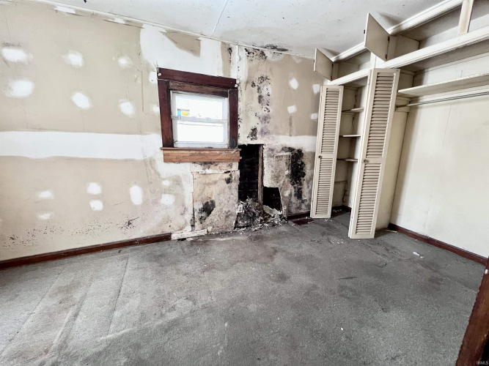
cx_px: 244
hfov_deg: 106.2
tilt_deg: -11.9
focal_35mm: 13
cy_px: 183
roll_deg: +0.1
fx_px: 184
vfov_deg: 89.9
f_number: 1.8
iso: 640
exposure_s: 1/60
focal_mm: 1.57
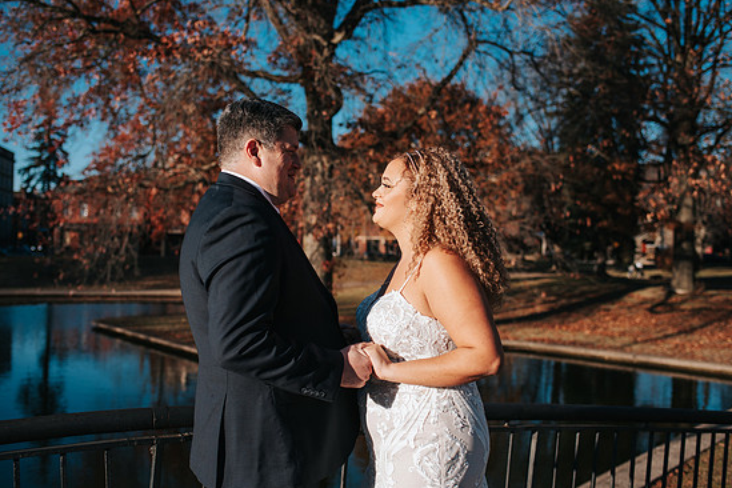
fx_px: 773
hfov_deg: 50.7
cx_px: 364
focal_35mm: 38
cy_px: 239
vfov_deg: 35.1
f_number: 2.8
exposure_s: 1/2000
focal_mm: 35
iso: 180
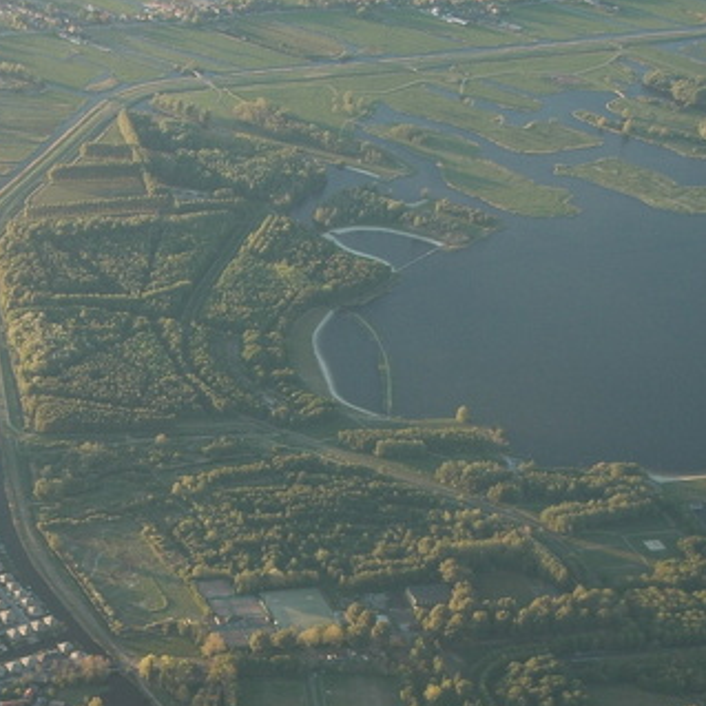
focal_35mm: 120
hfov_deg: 14.5
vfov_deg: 14.5
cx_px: 241
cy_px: 533
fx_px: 2769
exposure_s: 1/100
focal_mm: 38
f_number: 5
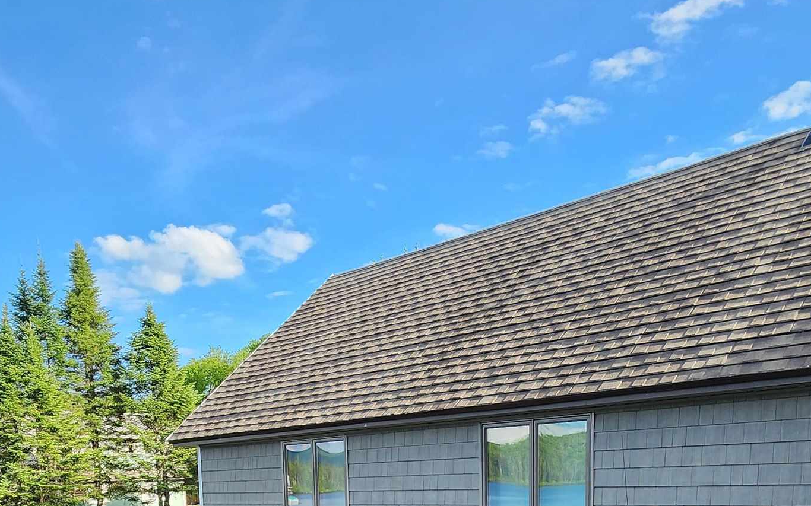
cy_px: 571
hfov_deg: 61.1
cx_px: 363
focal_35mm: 31
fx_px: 685
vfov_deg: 34.4
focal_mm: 2.2
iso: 50
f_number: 2.2
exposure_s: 1/542
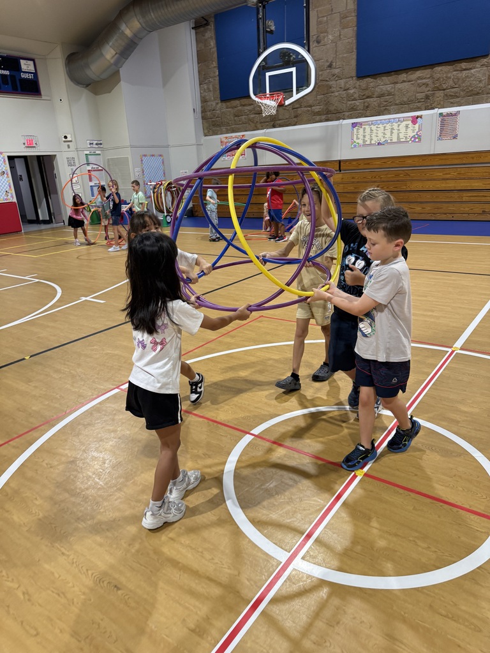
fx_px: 453
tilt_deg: -20.9
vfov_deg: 71.6
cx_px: 245
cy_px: 326
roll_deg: -2.8
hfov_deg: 56.8
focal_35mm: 24
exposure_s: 1/60
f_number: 1.78
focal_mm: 6.76
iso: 160
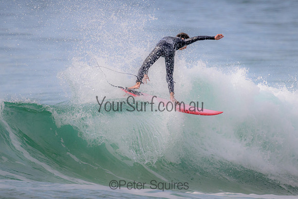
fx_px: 7894
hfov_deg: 2.2
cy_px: 80
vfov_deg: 1.4
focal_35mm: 954
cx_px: 159
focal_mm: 800
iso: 1800
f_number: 11
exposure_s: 1/2000
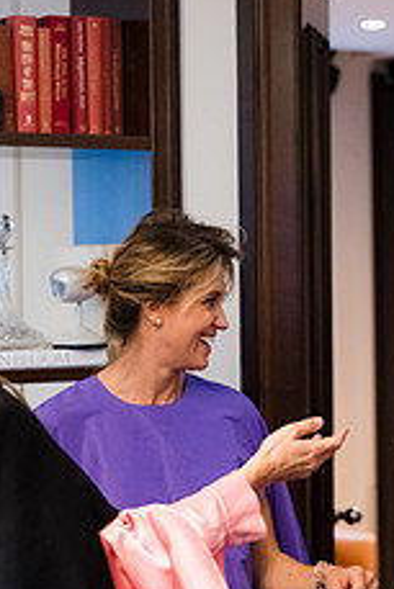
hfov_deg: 12.7
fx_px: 1770
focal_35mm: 108
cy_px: 358
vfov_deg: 18.9
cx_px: 260
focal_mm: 55
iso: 3200
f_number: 2.2
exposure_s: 1/200
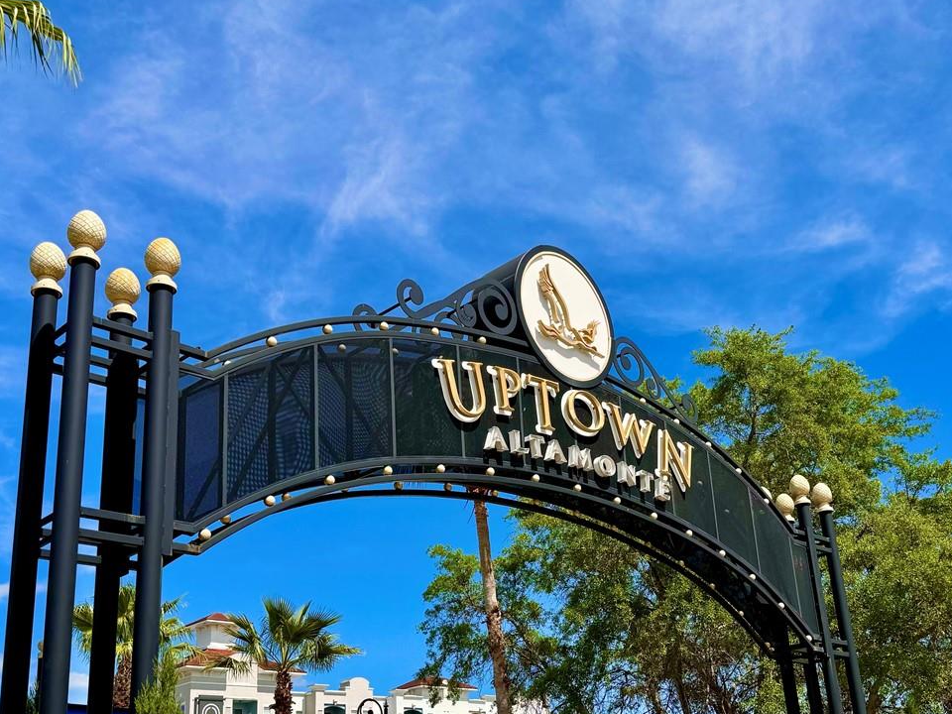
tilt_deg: +19.3
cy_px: 460
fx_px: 1100
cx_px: 507
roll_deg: +4.3
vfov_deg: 35.7
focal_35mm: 40
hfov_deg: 46.8
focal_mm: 6.76
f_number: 1.78
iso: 80
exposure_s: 1/5348
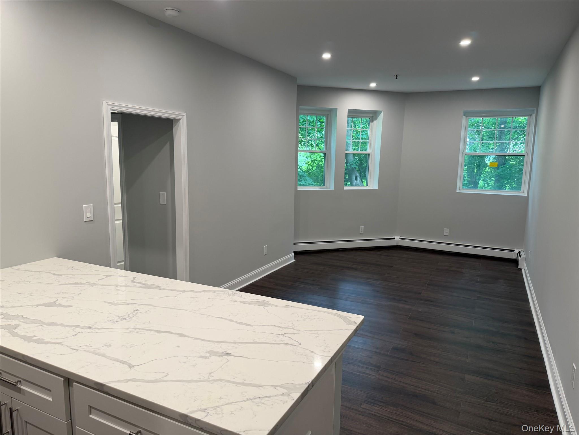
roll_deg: -0.8
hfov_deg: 71.6
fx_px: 401
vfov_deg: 56.8
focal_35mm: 24
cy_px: 218
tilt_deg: -9.0
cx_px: 290
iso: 125
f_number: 1.78
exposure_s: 1/60
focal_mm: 6.76
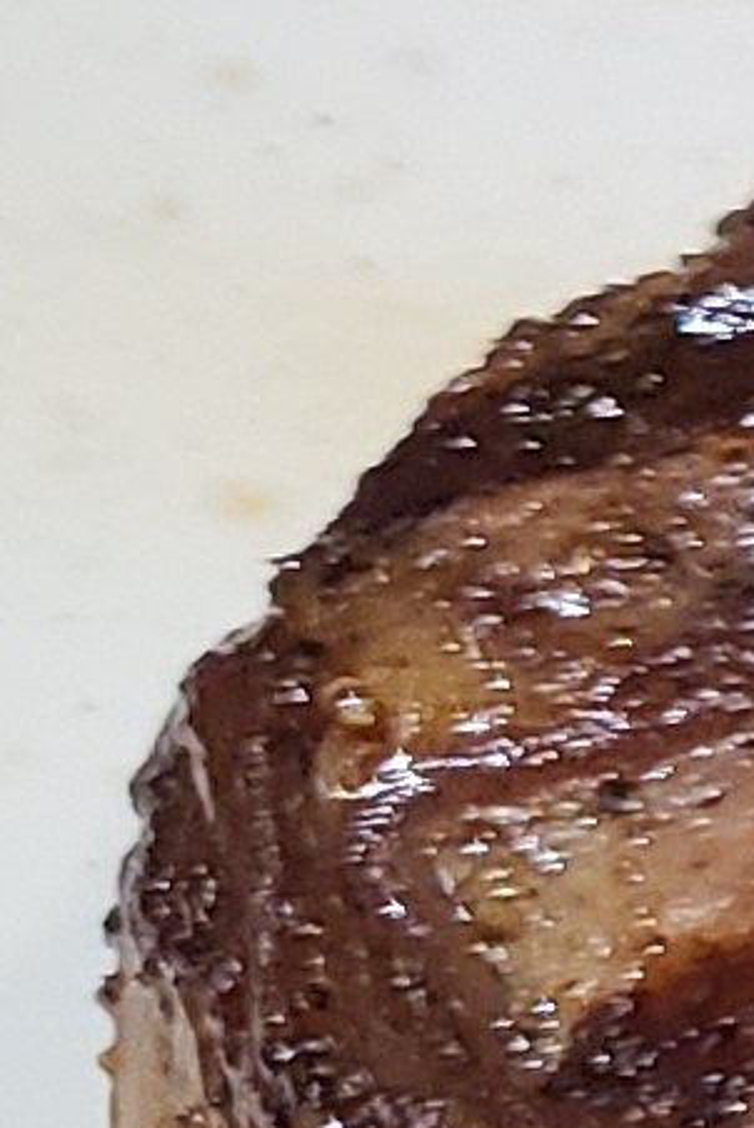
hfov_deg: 4.6
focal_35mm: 241
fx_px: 7559
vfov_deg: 8.5
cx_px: 4194
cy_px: 519
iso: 320
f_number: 1.8
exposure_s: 1/40
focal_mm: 5.4
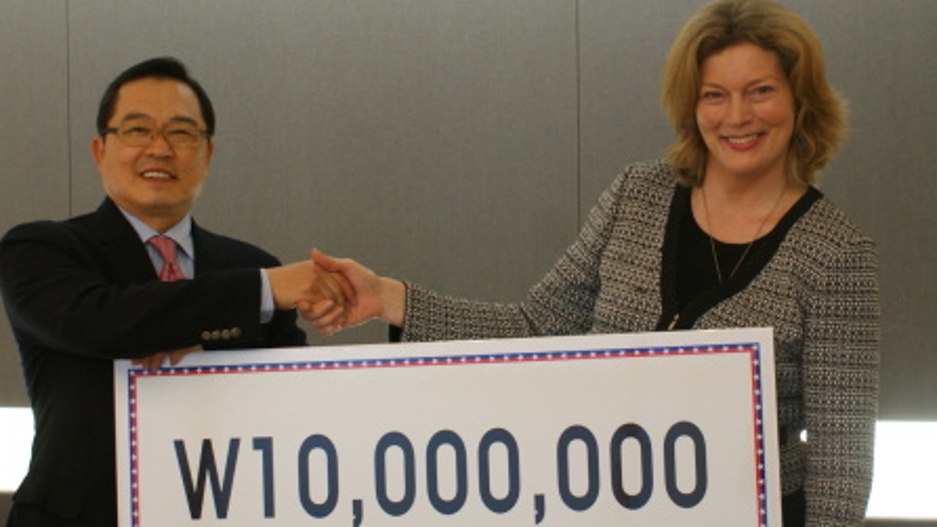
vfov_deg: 18.8
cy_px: 299
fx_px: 1590
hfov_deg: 32.8
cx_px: 485
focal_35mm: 64
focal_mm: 28
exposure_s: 1/13
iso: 400
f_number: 4.5
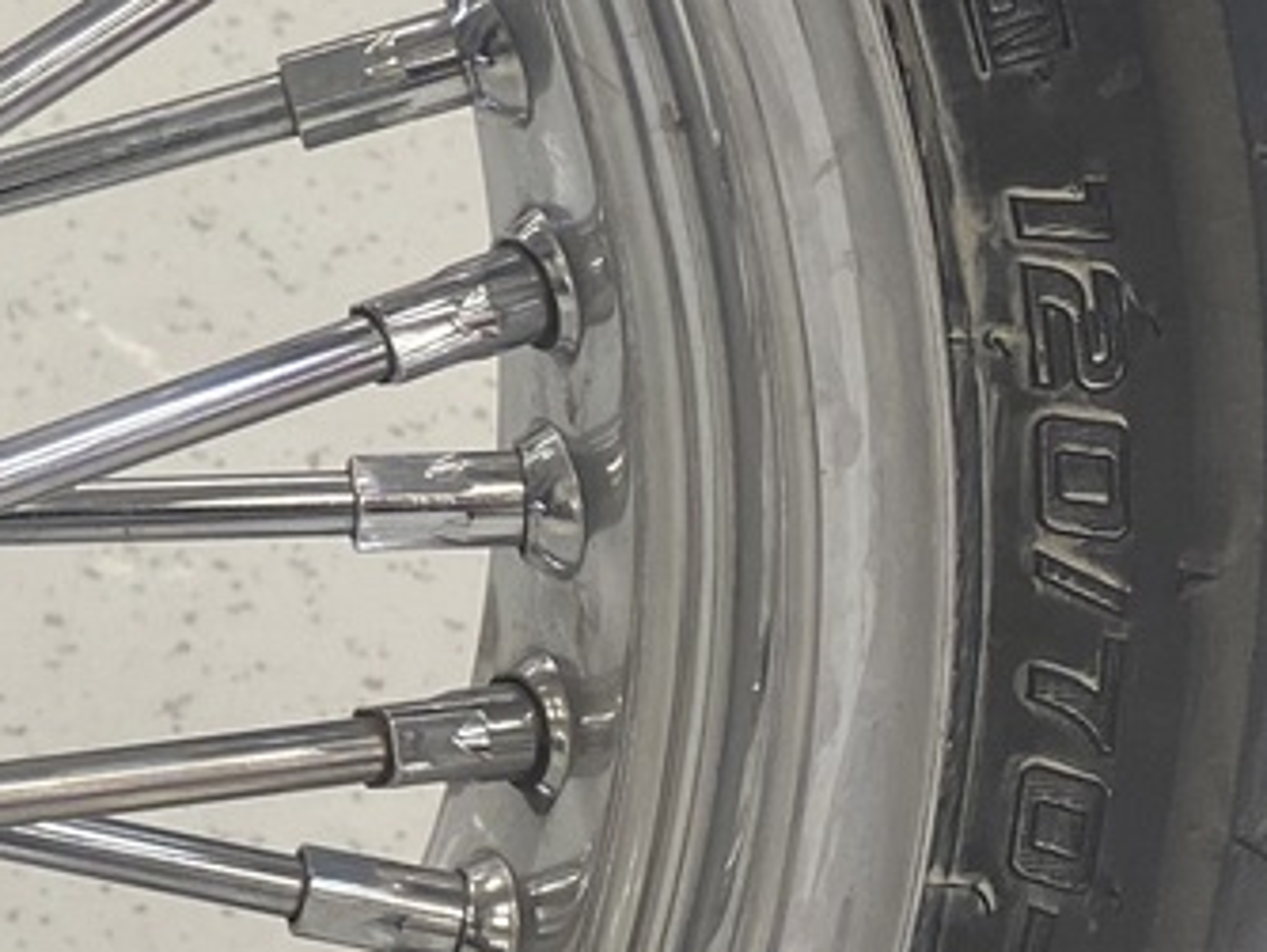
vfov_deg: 13.2
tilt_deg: -32.7
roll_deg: -1.3
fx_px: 4102
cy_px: 144
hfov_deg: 15.8
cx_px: -766
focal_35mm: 112
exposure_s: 1/100
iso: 125
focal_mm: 4.25
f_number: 1.8
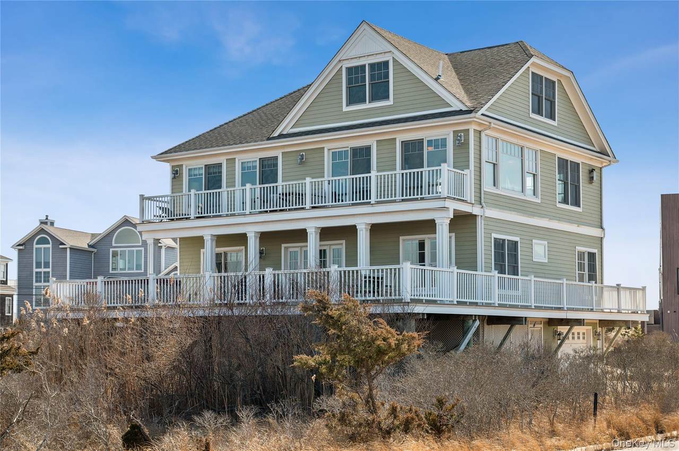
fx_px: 1055
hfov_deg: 35.7
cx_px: 340
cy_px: 226
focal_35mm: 56
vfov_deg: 24.1
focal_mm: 56
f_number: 4
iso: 100
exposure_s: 1/640
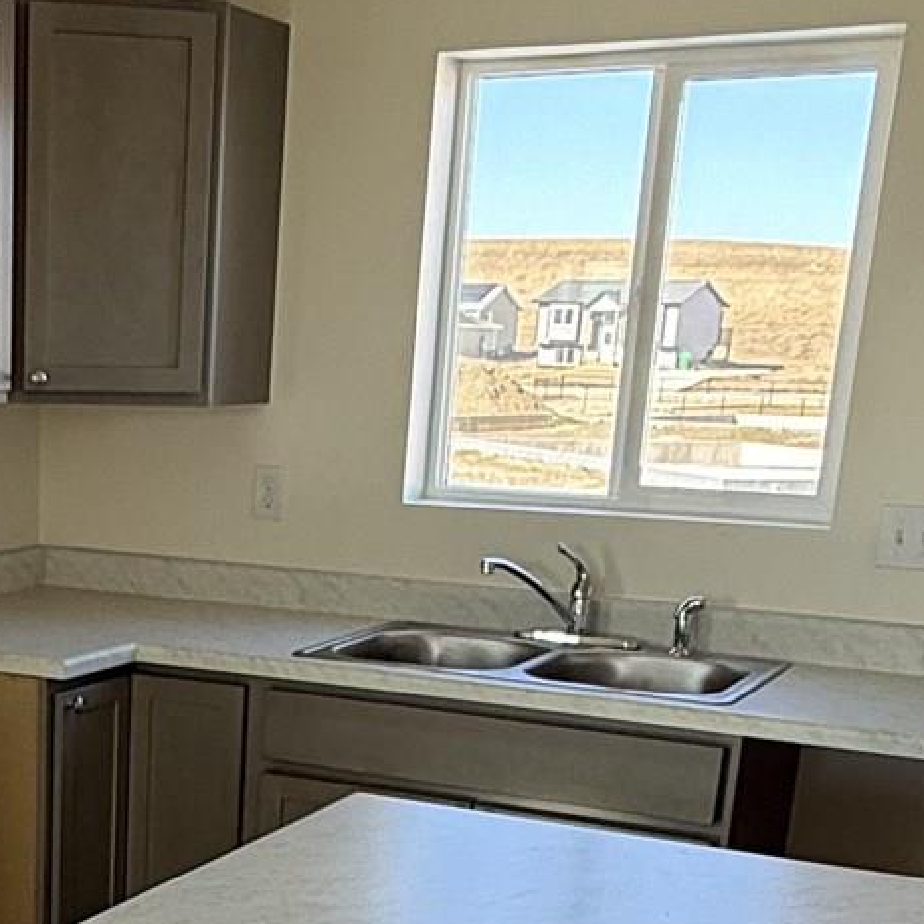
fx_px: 1842
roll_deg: -2.4
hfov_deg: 27.0
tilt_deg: -21.0
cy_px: 954
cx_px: 67
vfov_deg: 26.4
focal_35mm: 61
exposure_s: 1/112
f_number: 2.2
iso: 64
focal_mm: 2.22
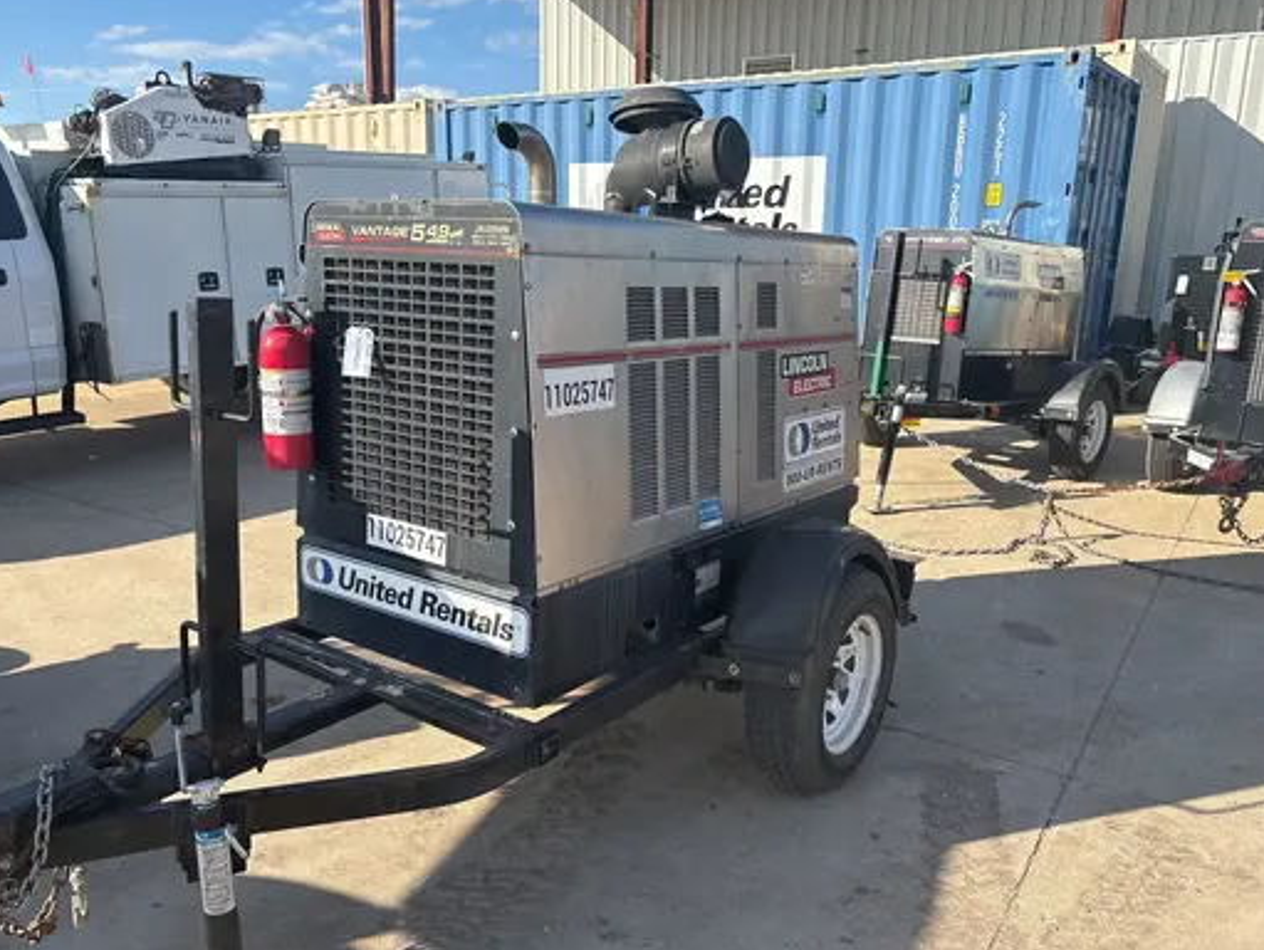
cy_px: 496
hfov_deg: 63.3
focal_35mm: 28
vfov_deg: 49.8
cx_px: 591
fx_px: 1023
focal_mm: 5.96
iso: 50
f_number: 1.6
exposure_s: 1/1845
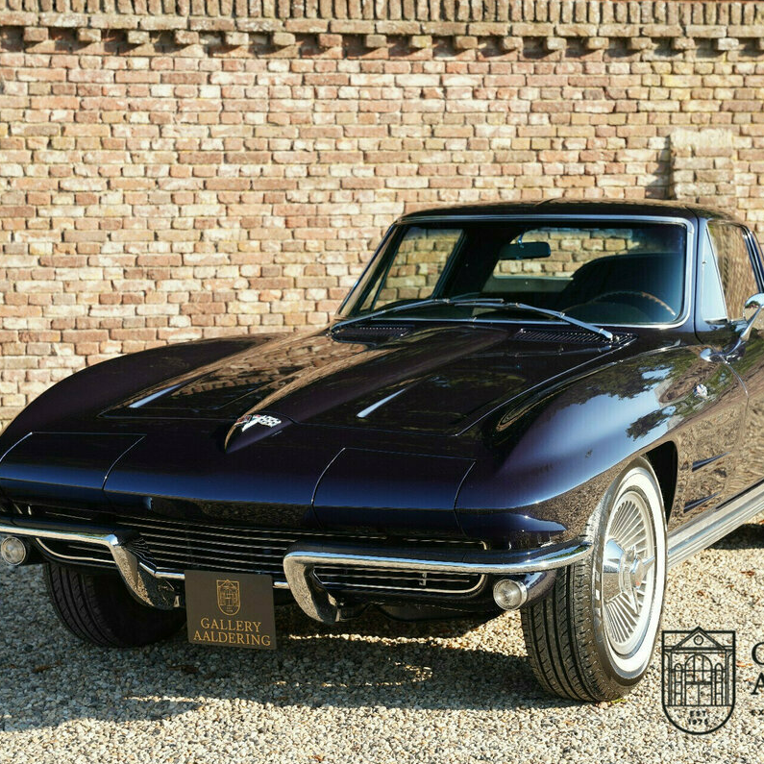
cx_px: 416
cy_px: 382
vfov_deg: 22.2
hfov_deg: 22.2
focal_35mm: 78
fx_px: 1948
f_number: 5.6
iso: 125
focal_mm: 60.8
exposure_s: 1/80
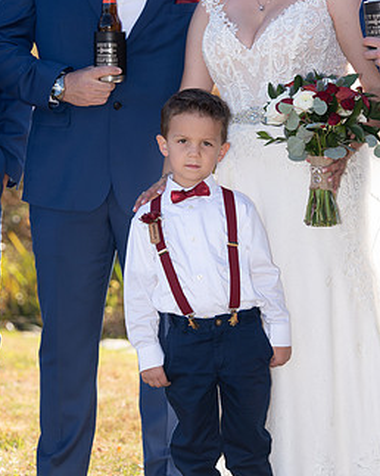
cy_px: 242
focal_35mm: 157
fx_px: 2209
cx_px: 191
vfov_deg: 12.3
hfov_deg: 9.8
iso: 80
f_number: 5
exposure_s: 1/250
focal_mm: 120
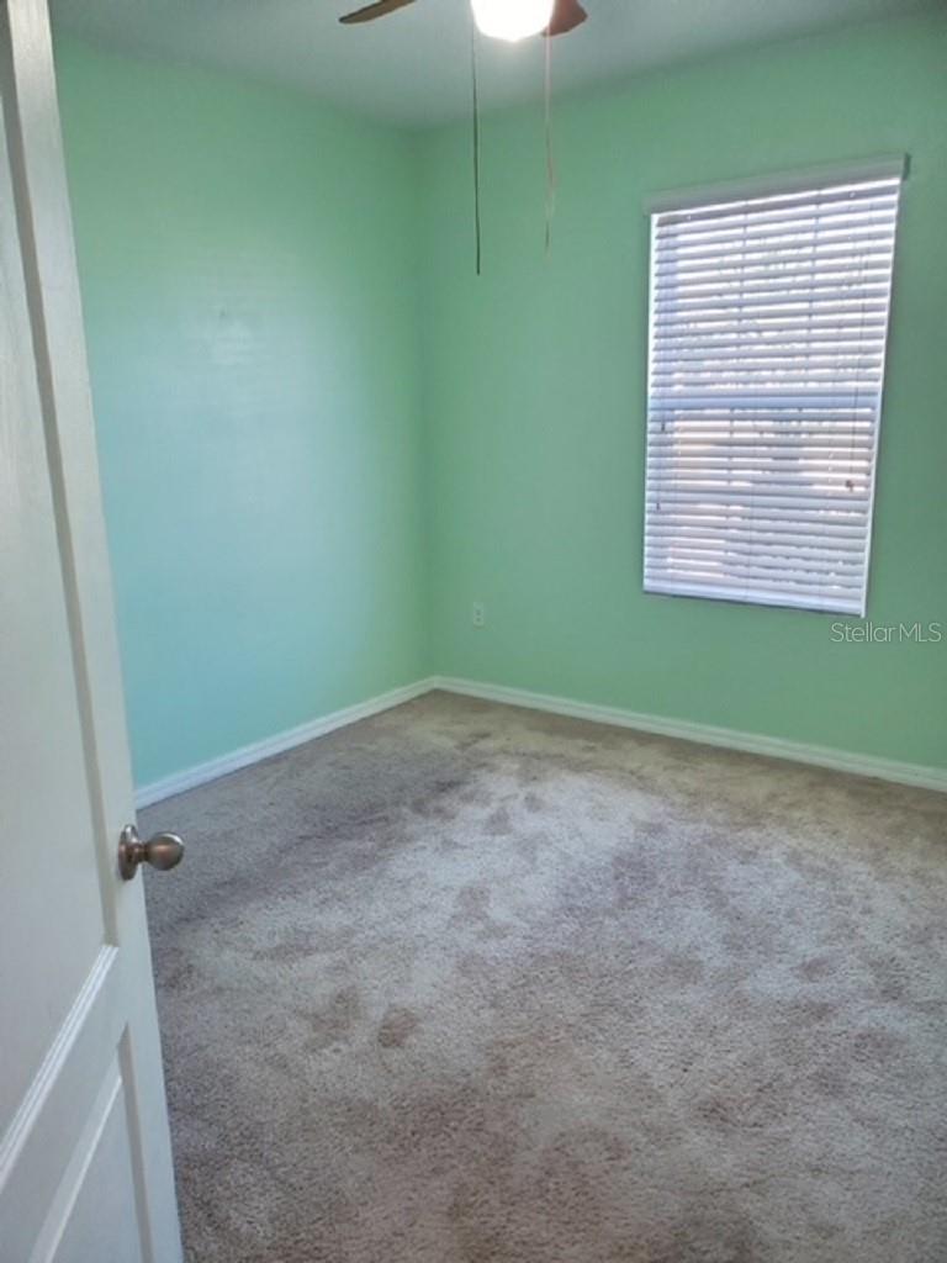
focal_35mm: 26
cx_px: 474
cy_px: 632
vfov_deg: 67.3
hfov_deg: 53.1
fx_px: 948
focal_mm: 4.3
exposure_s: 1/59
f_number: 2.4
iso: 200
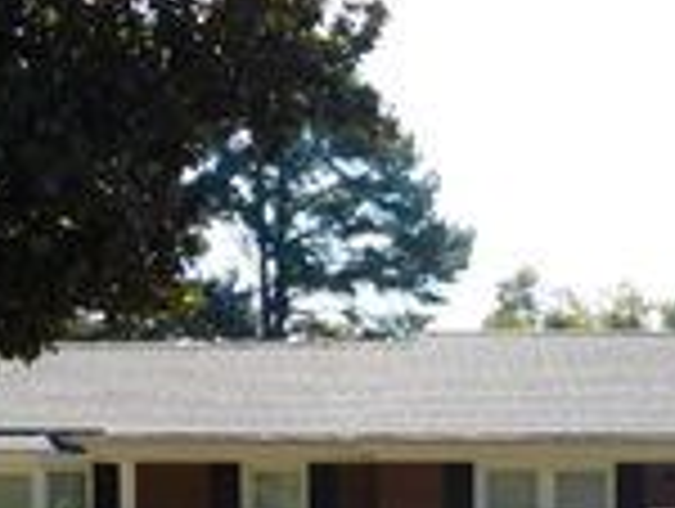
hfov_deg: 22.7
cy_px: 587
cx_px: 774
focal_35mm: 80
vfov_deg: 17.7
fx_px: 1562
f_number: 3
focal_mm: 4.1
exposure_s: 1/640
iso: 125
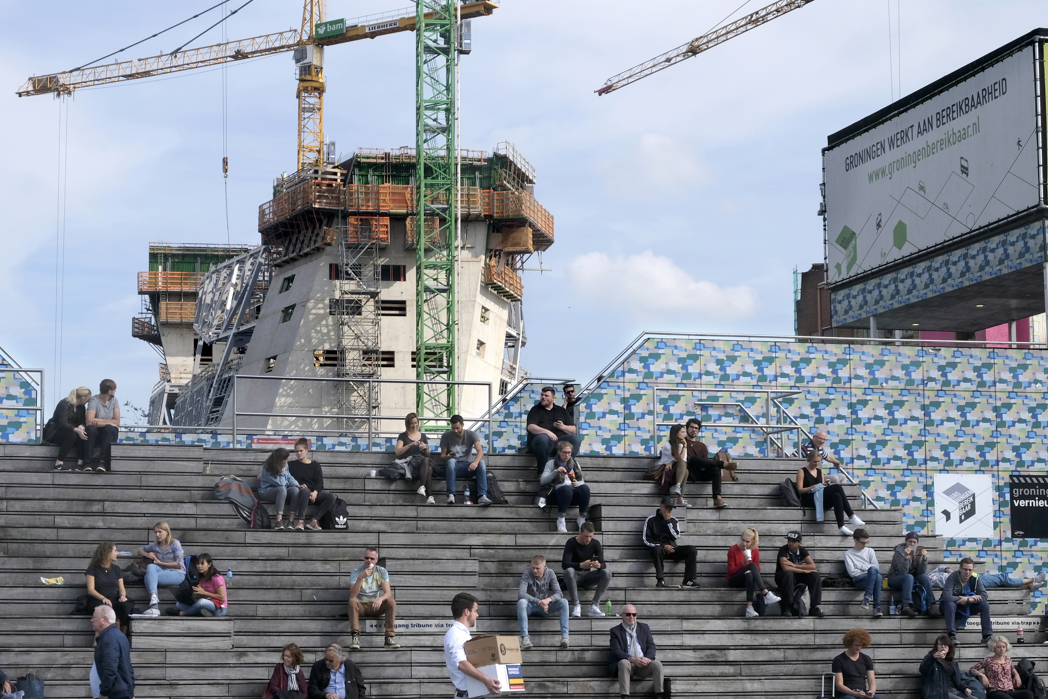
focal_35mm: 69
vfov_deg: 19.7
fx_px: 2009
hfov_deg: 29.1
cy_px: 379
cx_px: 355
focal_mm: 32.9
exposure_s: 1/800
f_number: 8
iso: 320
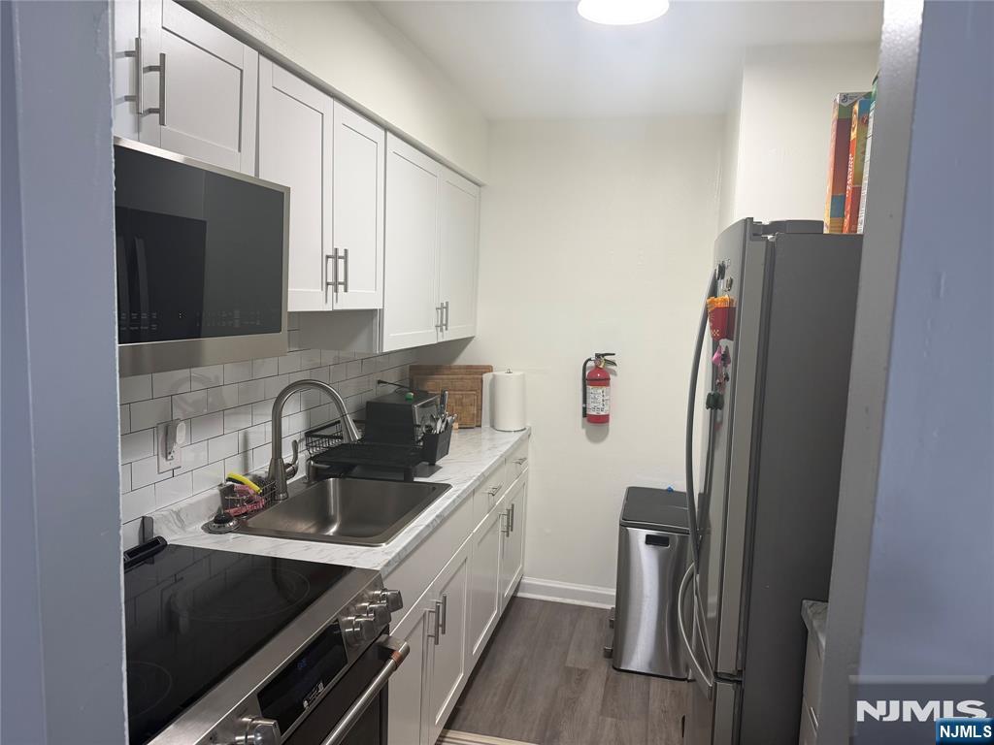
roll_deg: -0.9
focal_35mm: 24
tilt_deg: -5.7
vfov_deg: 56.8
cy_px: 372
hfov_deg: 71.6
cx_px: 497
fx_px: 689
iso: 160
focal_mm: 6.76
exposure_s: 1/60
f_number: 1.78
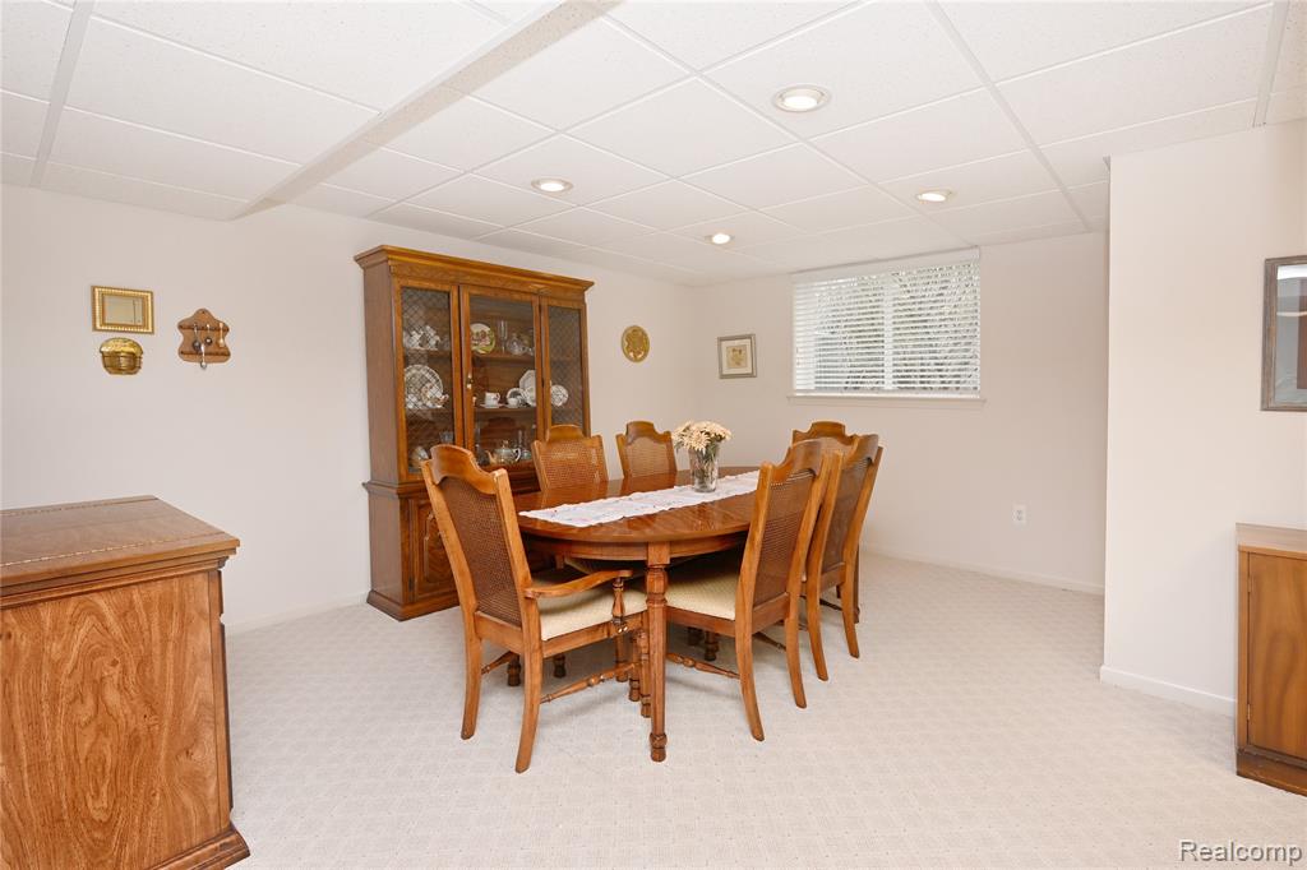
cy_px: 435
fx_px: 508
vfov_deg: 81.2
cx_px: 654
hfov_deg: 104.3
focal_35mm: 14
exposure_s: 1/60
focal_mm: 14
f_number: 9
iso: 250
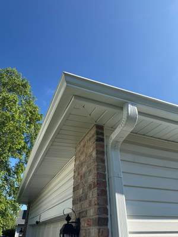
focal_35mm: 24
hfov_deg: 56.8
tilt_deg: +33.4
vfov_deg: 71.6
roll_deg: +0.8
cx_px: 89
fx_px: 165
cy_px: 118
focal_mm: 6.76
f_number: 1.78
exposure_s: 1/3413
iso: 80
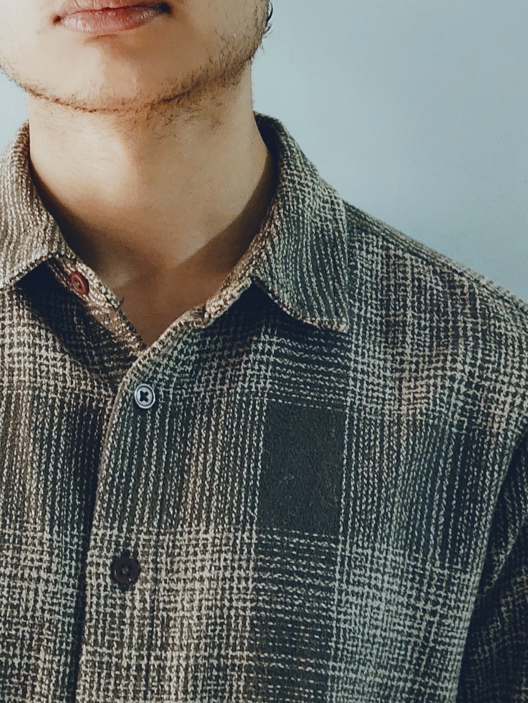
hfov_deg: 15.2
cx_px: 41
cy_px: 91
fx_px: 1952
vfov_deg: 20.1
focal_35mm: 96
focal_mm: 7.1
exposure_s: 1/33.3
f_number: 2
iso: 3323
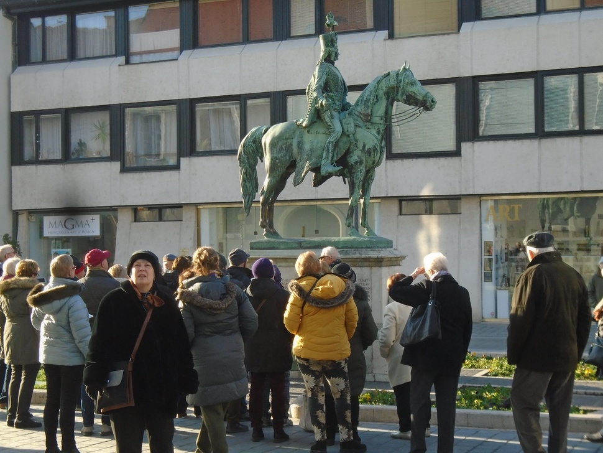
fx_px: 1011
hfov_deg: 33.2
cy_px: 226
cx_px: 302
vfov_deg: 25.2
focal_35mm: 58
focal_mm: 10.2
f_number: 4.9
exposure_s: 1/250
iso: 250
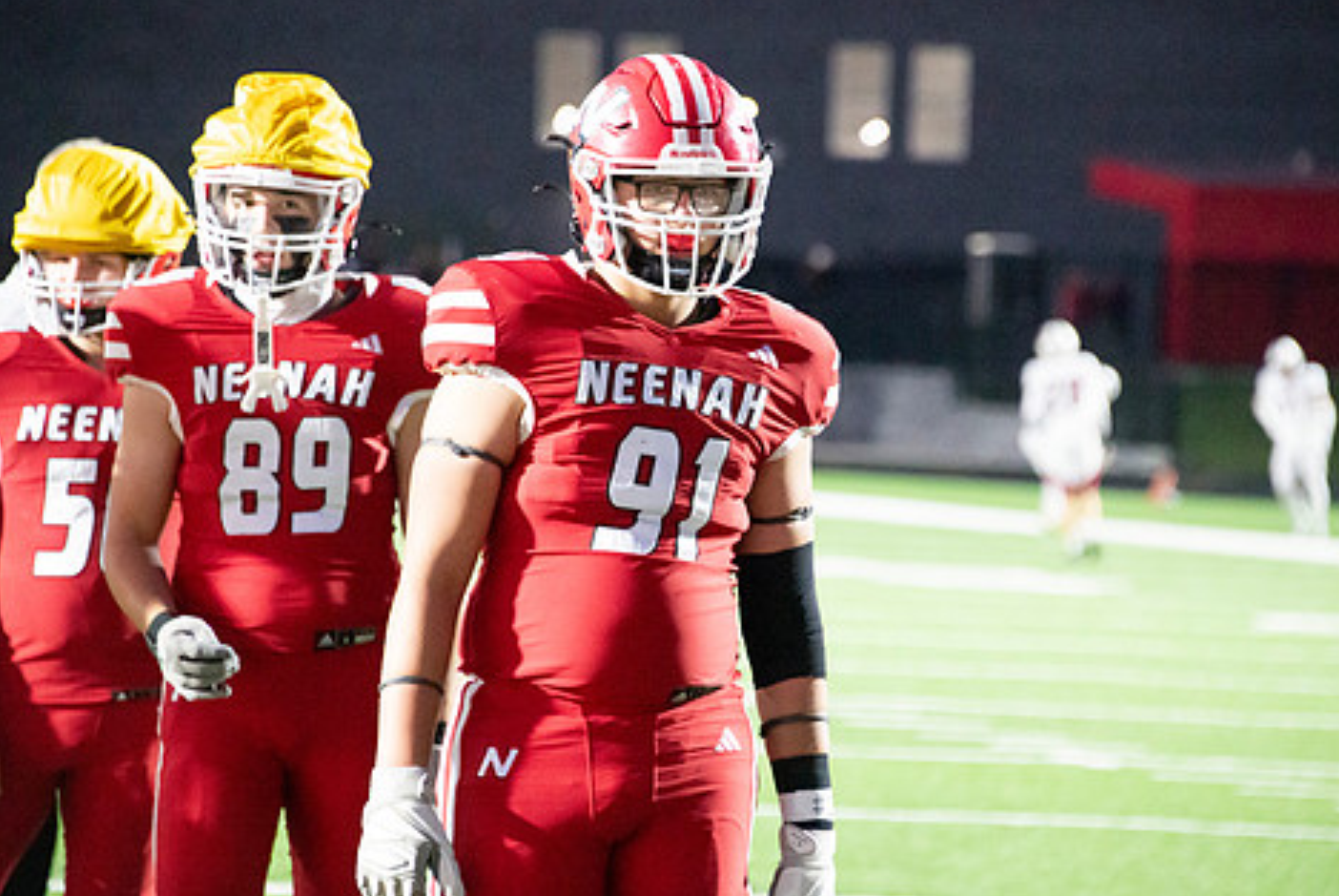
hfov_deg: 7.9
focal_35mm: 260
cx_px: 690
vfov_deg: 5.3
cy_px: 445
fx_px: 9679
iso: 25600
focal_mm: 210
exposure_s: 1/320
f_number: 5.6
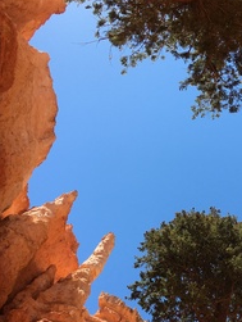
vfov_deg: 32.0
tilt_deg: +77.5
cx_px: 228
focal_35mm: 60
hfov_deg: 23.7
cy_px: 204
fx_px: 558
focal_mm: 4.15
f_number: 2.2
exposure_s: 1/680
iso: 25
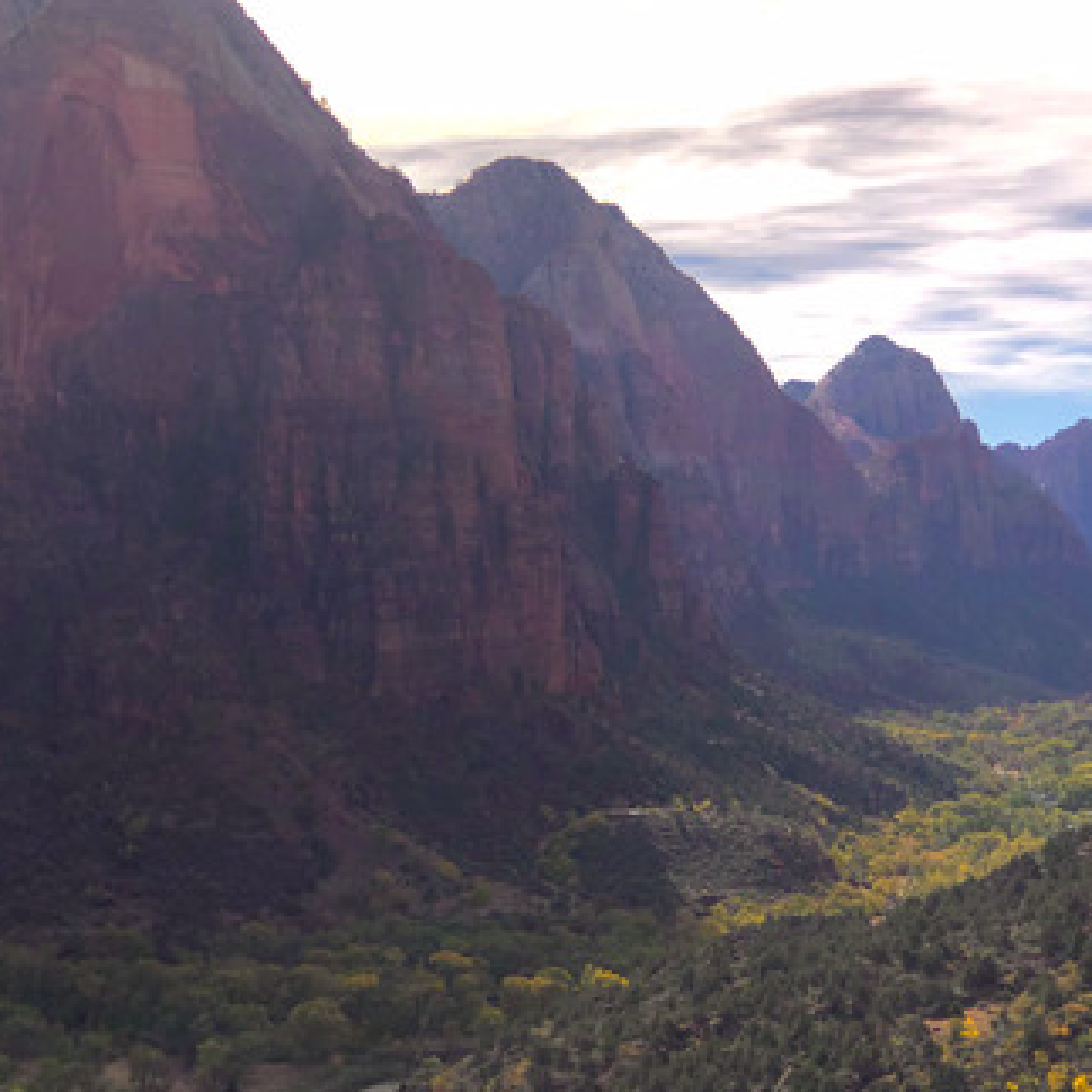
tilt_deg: +1.7
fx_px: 2891
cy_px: 470
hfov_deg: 21.4
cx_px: 636
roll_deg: -0.1
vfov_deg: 21.4
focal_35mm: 81
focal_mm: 6.6
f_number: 2.8
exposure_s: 1/2288
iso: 20
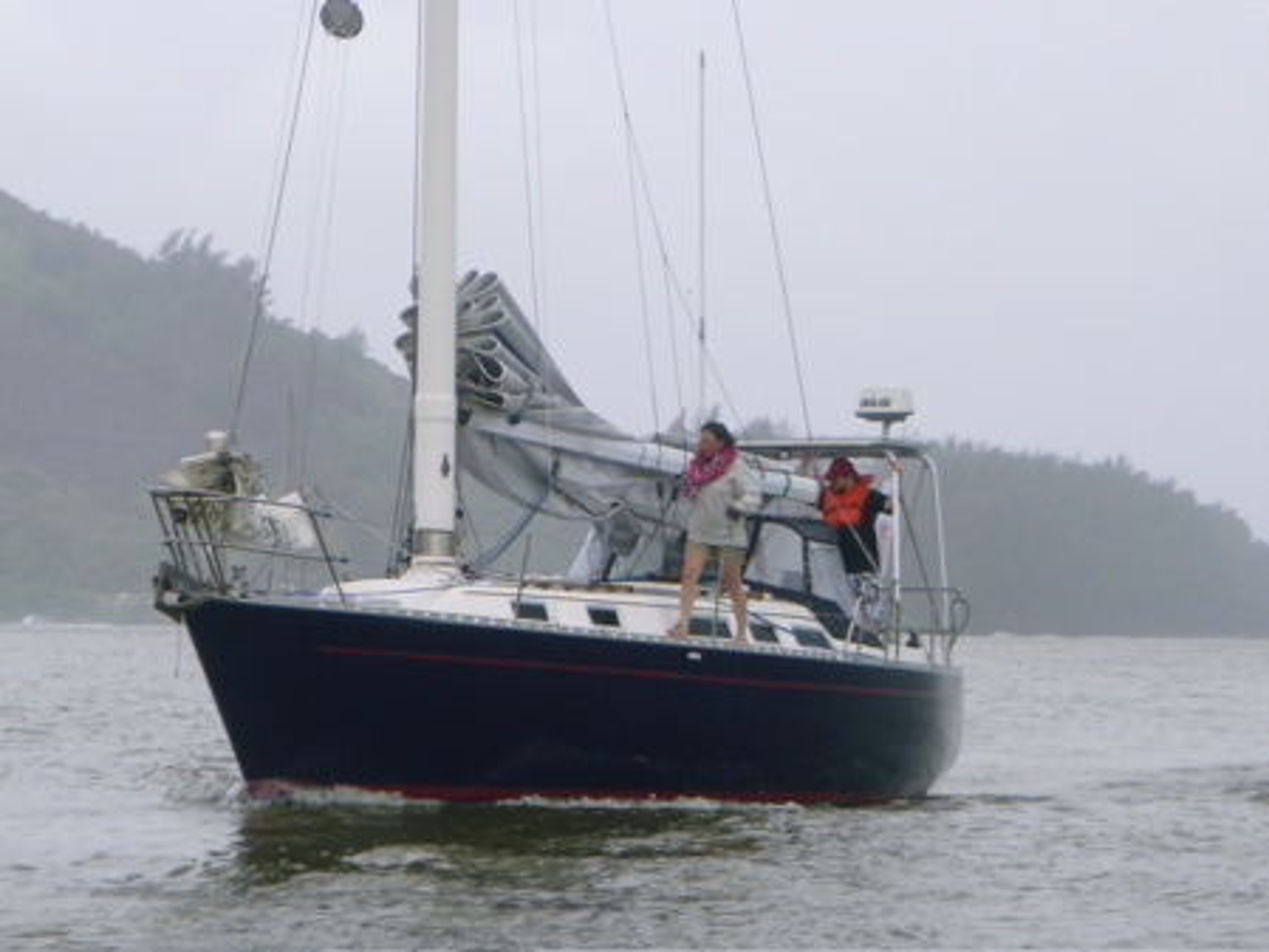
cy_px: 476
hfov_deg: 12.6
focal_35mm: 157
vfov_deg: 9.5
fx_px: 5757
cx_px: 634
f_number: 5.7
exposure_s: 1/250
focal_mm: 18
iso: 100
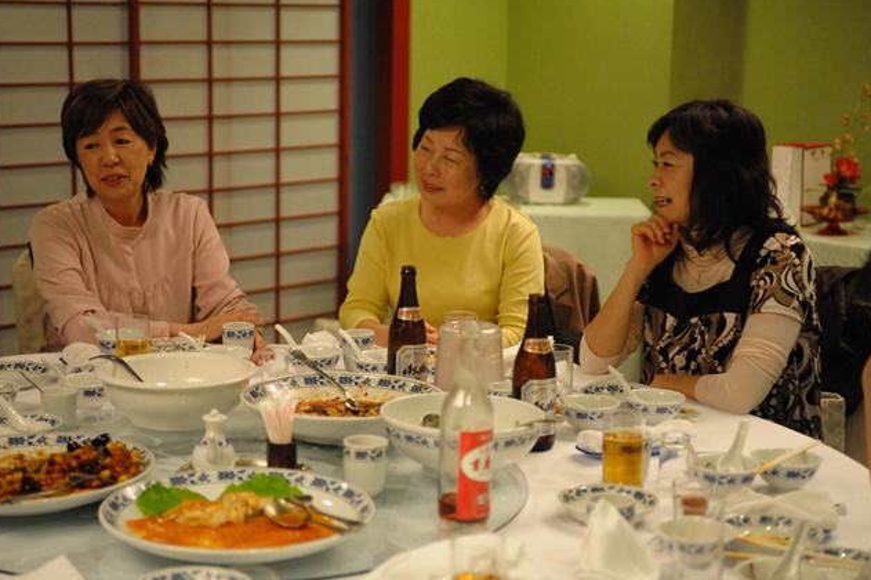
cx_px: 432
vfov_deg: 19.2
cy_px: 289
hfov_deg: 28.5
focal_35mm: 71
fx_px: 1717
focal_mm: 70
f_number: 2.8
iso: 6400
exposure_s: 1/250
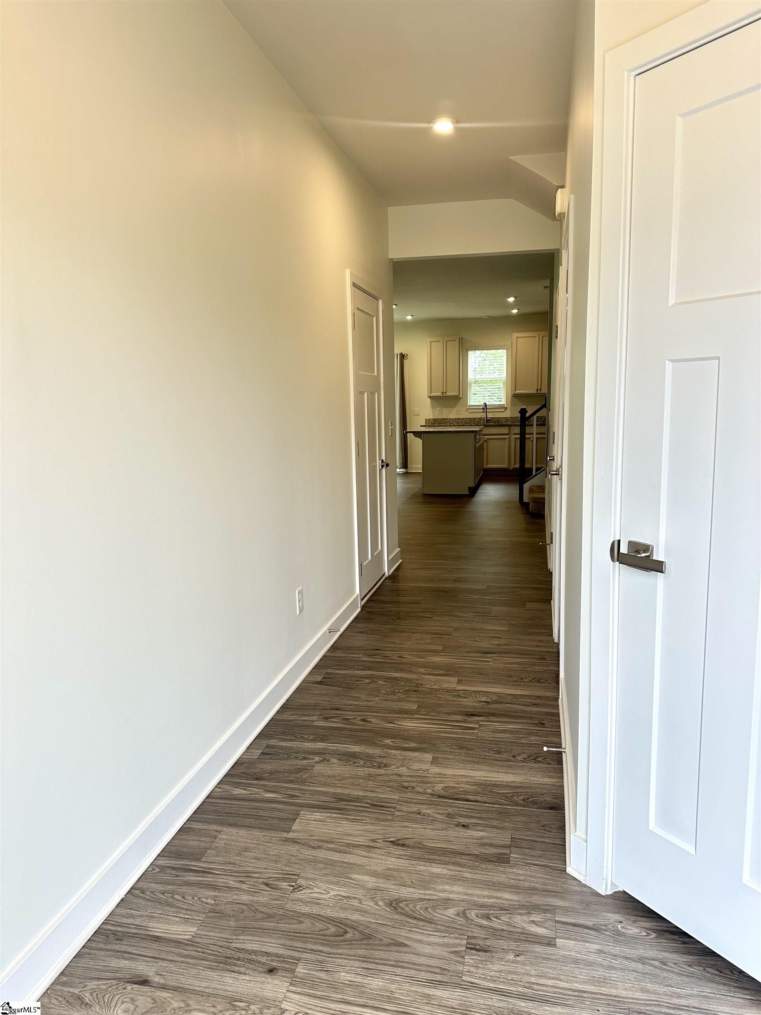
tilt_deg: -8.3
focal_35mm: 24
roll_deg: +0.5
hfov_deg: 56.8
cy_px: 508
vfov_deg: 71.6
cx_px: 380
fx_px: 703
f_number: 1.78
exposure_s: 1/120
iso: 80
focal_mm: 6.86
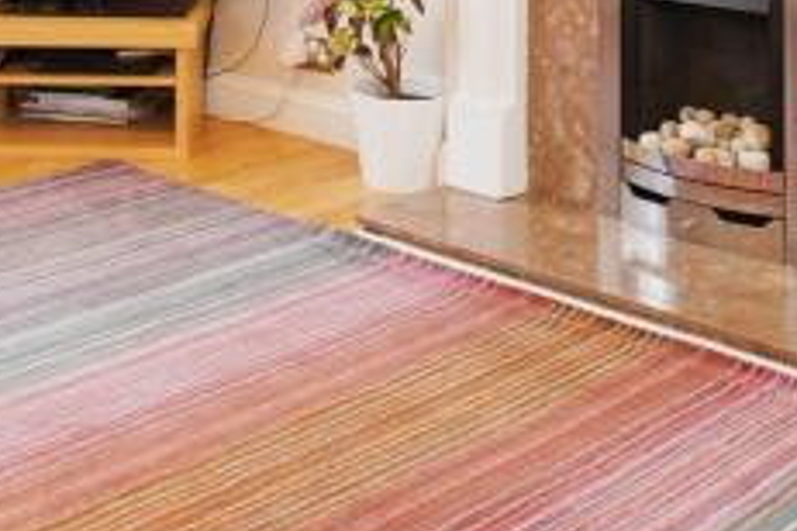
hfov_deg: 27.9
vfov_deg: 17.1
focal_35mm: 71
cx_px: 166
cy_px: -291
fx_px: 1572
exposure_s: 1/3
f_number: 8
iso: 160
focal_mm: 16
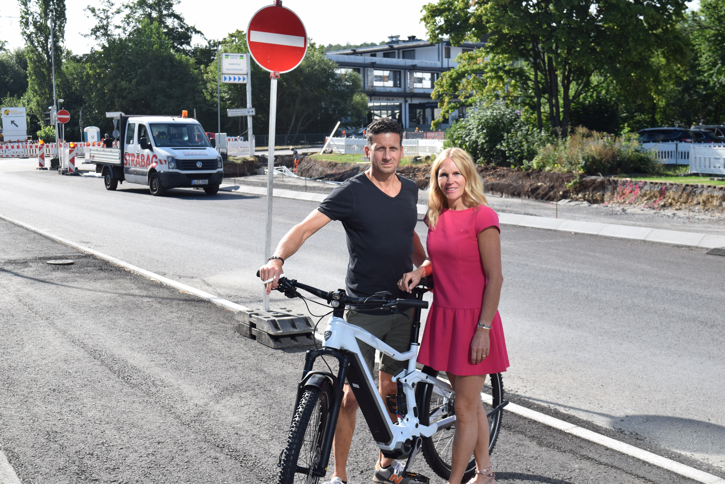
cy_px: 242
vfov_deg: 29.9
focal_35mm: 45
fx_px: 906
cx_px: 362
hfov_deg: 43.6
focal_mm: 30
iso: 200
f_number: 9
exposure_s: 1/320
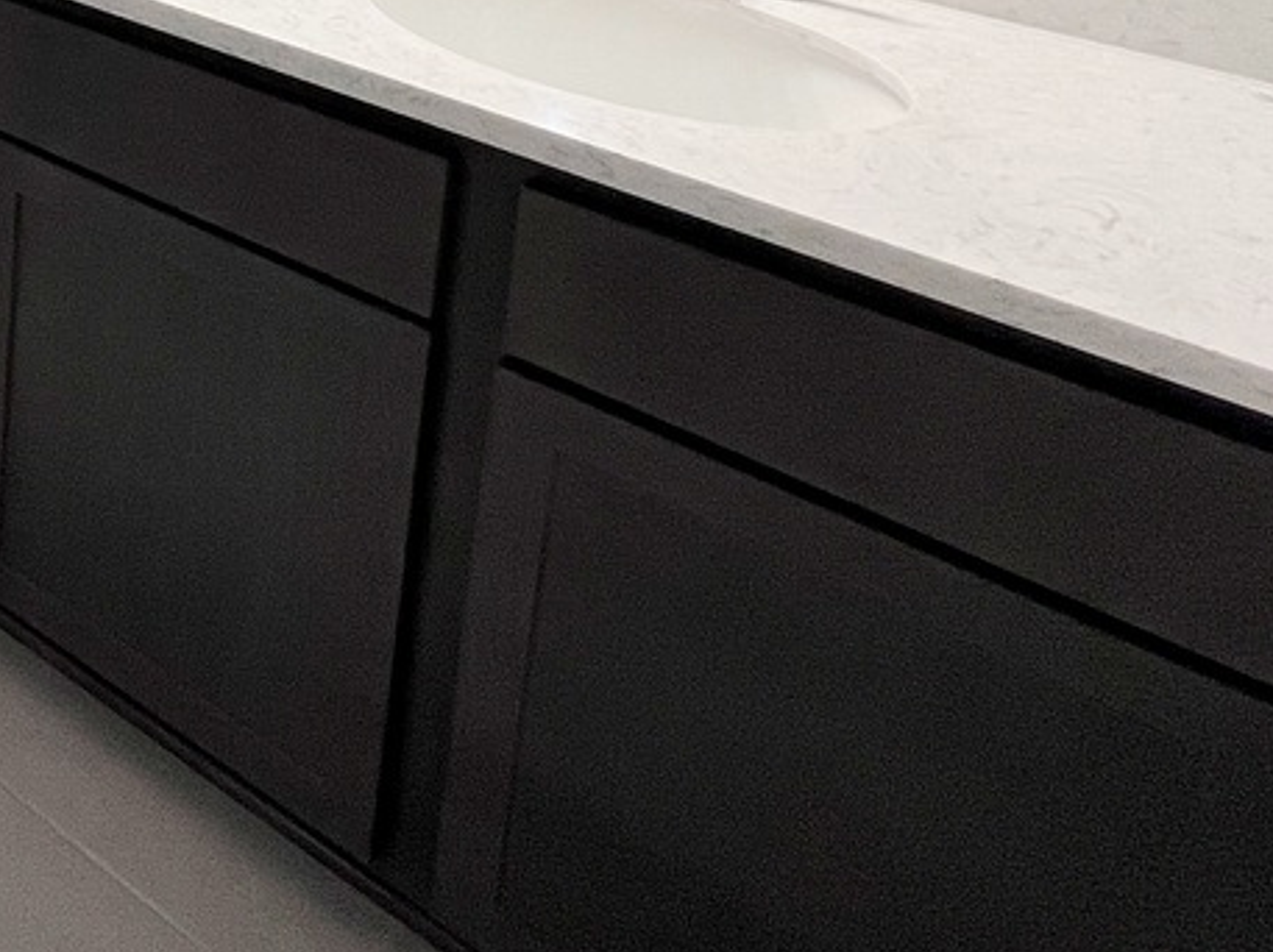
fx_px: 1507
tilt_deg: -13.2
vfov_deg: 28.6
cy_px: -289
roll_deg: +0.7
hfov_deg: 31.7
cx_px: -479
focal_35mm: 41
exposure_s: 1/120
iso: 160
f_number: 1.8
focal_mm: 1.57
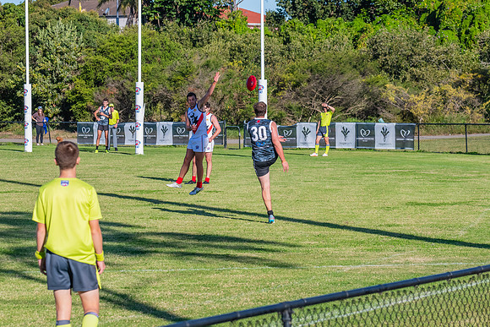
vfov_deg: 8.7
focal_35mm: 159
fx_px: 2158
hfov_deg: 13.0
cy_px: 137
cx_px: 271
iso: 800
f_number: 9
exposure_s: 1/1600
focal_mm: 135
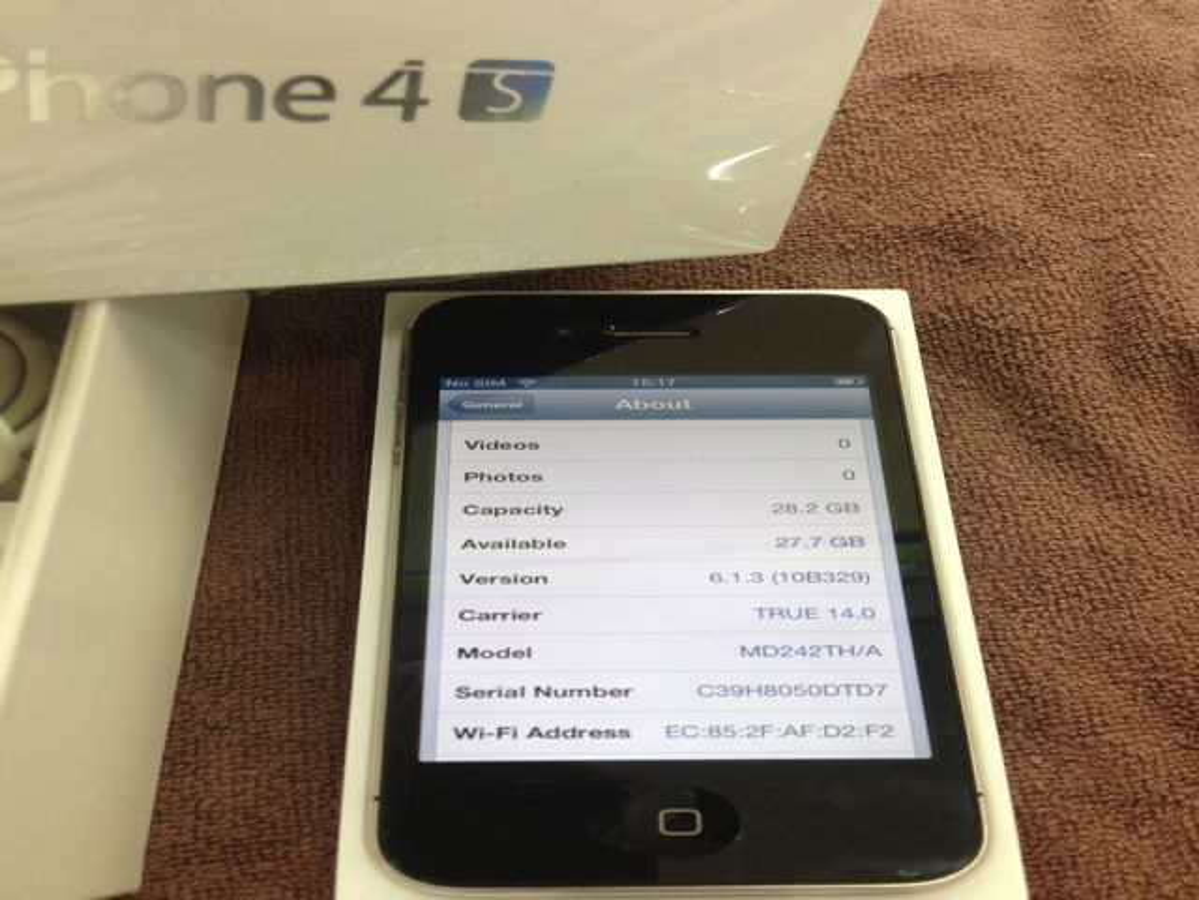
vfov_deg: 42.9
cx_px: 600
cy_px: 450
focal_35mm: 33
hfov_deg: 55.4
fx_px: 1143
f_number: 2.4
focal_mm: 4.13
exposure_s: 1/20
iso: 50
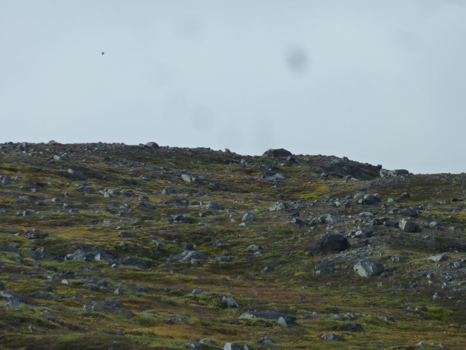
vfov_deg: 5.0
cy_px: 175
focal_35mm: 300
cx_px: 233
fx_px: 4039
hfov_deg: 6.6
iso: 125
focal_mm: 49.2
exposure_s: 1/400
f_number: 4.9
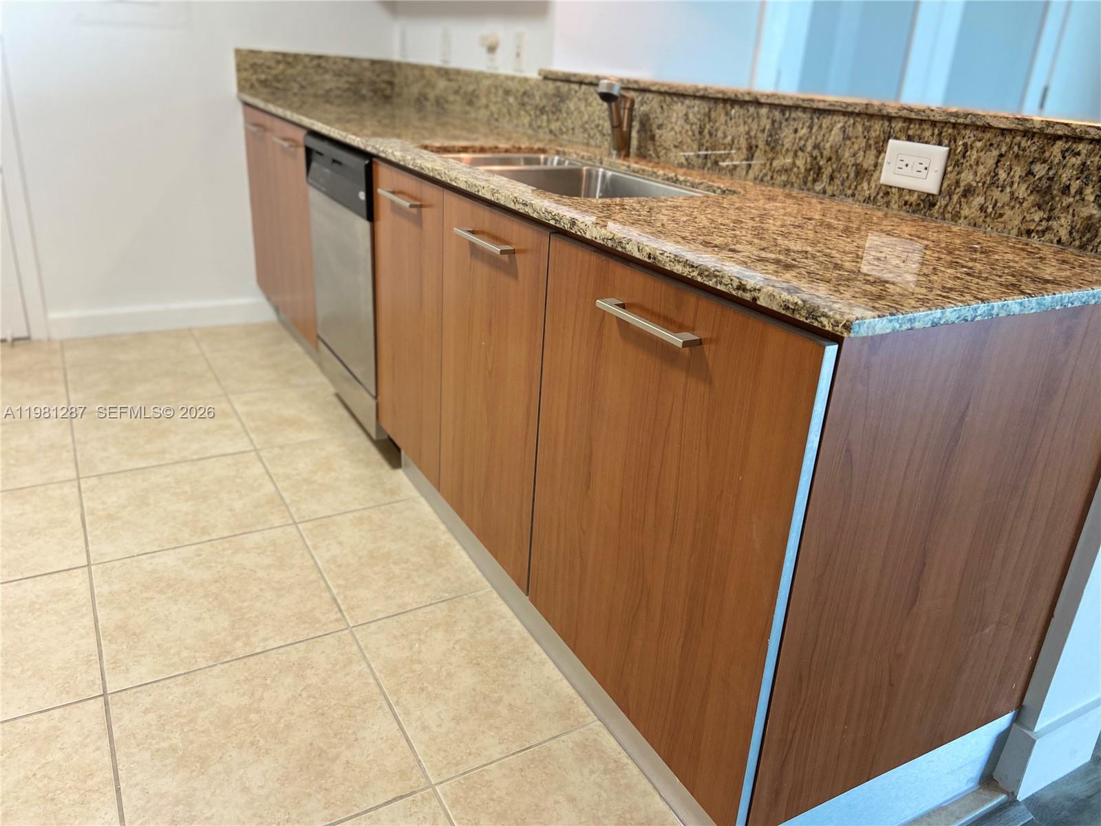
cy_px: 413
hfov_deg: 67.3
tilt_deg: -23.6
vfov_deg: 53.1
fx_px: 827
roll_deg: -4.1
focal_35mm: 26
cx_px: 550
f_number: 1.8
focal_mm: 4.25
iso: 160
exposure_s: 1/60
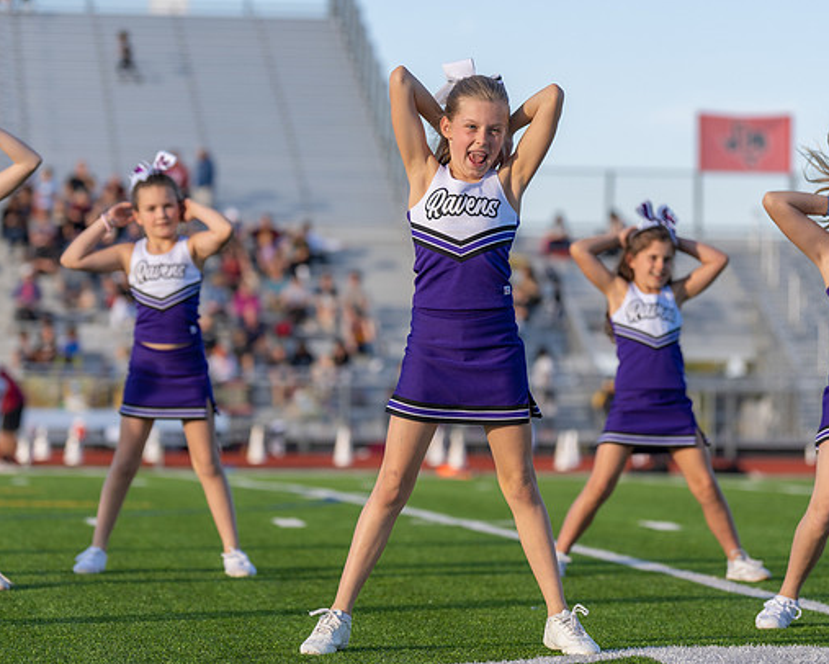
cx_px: 417
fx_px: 4074
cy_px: 313
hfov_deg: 11.6
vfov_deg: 9.3
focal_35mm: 166
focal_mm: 108
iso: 100
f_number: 2.8
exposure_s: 1/1000
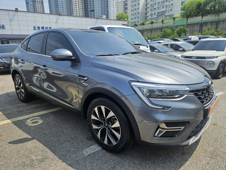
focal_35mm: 23
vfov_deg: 58.9
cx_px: 113
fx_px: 150
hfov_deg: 73.9
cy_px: 85
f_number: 1.8
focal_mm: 5.4
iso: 25
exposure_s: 1/1480
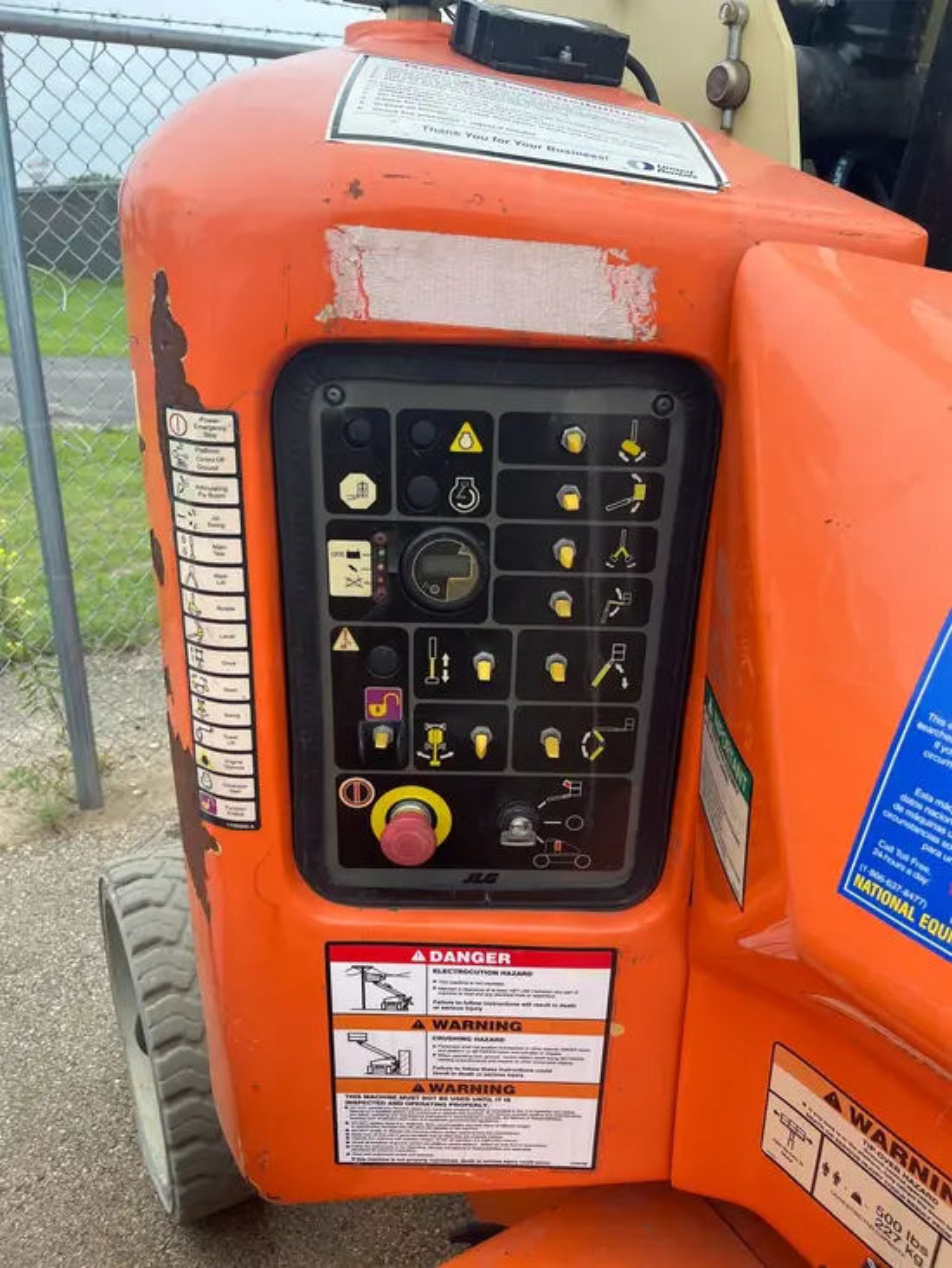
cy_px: 634
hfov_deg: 53.1
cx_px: 476
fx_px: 953
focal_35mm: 26
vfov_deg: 67.3
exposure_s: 1/373
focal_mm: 5.1
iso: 50
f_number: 1.6
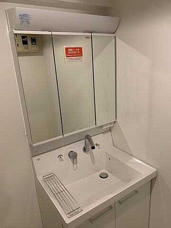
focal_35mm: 26
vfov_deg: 67.3
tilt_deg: -15.9
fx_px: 171
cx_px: 86
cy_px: 114
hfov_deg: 53.1
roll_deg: +3.8
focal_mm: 4.25
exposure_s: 1/50
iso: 160
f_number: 1.8
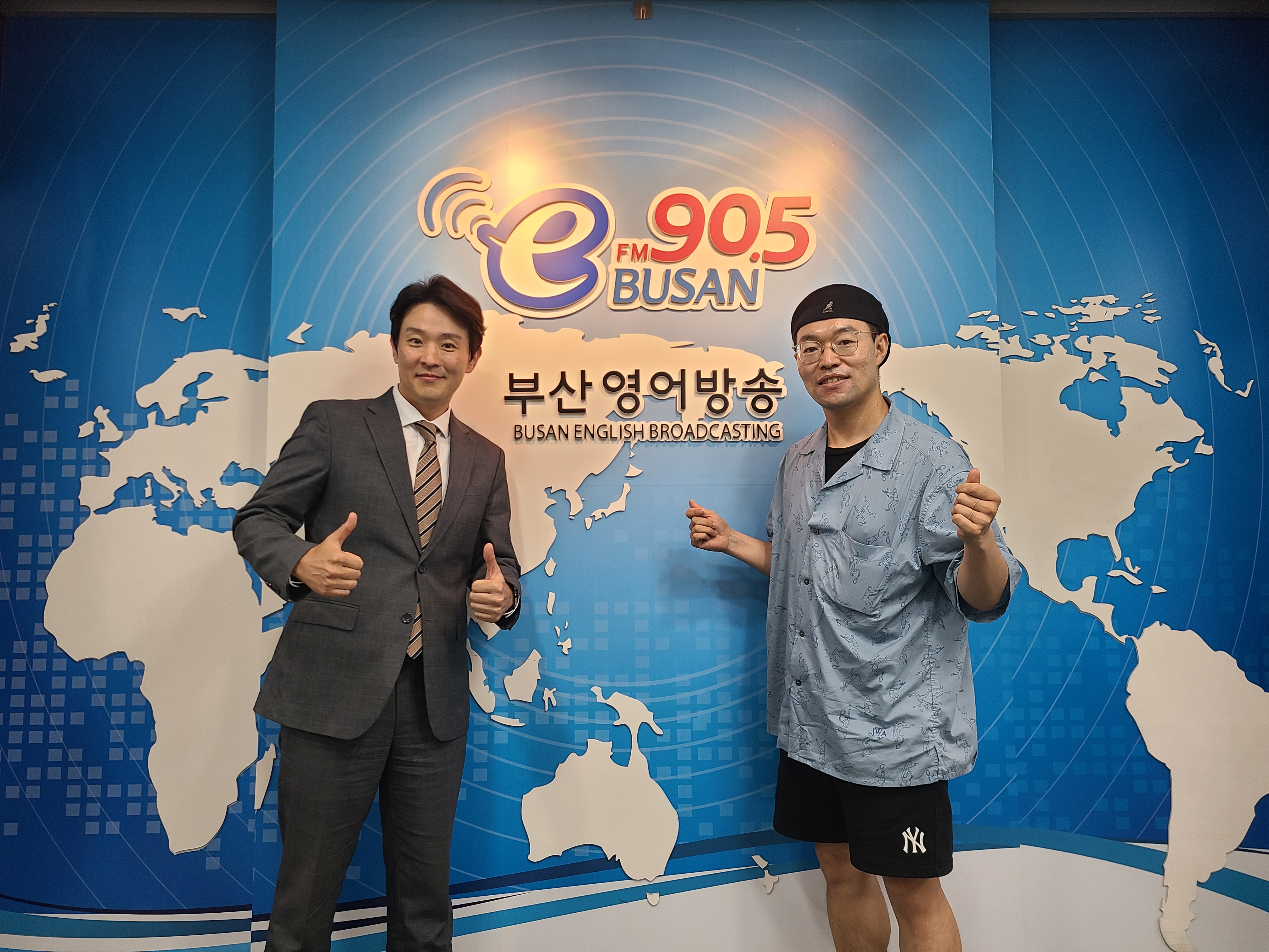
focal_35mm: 26
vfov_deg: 53.1
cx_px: 634
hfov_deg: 67.3
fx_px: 953
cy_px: 476
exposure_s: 1/60
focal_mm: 5.4
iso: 80
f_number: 1.8
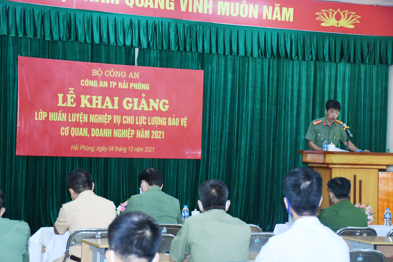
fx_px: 917
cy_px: 131
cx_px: 196
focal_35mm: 84
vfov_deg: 16.3
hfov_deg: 24.2
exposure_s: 1/200
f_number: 5.6
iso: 1250
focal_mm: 56
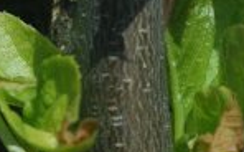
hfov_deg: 4.5
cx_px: 99
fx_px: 3094
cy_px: 81
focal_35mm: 466
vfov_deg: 2.8
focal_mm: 60
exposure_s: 1/640
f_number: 8
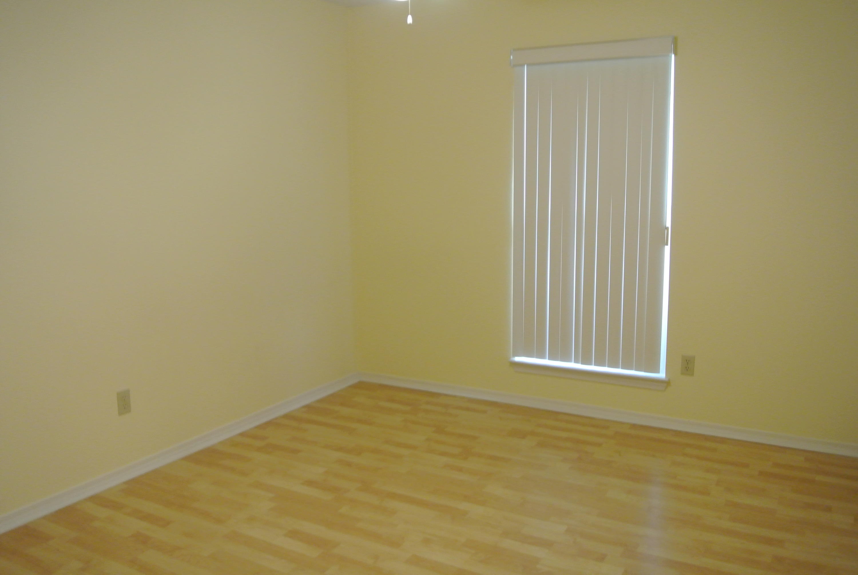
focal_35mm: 30
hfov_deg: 61.9
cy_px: 288
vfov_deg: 43.7
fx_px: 716
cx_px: 429
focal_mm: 11.4
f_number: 3.5
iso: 800
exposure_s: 1/25
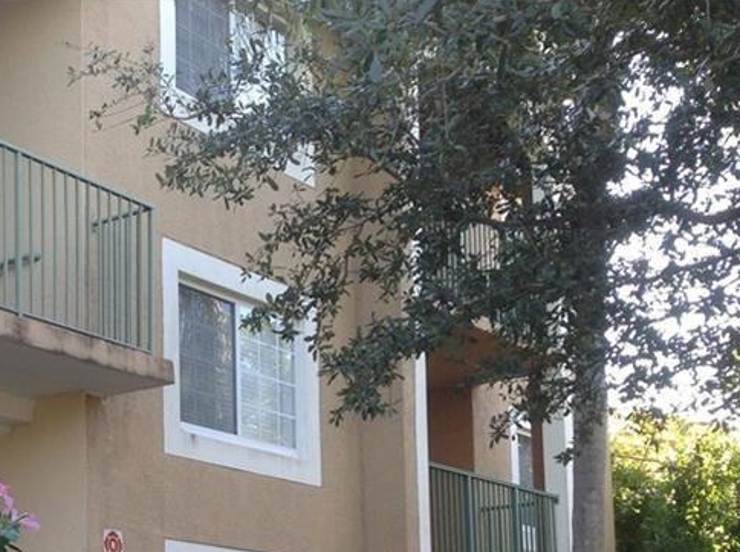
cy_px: 580
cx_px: -20
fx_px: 1579
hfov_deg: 25.0
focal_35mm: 74
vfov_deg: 19.2
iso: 50
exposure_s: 1/128
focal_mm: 4.28
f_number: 2.4
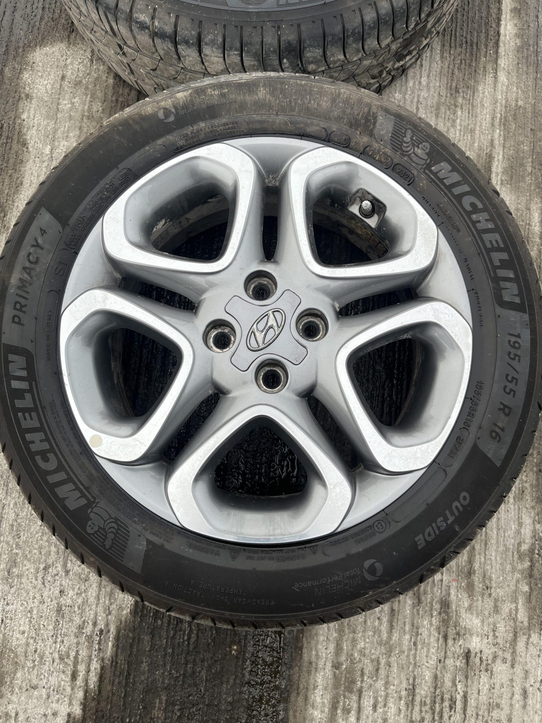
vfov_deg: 67.3
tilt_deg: -81.8
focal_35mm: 26
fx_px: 543
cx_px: 271
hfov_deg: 53.1
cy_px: 362
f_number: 1.6
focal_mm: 5.1
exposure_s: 1/442
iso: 50
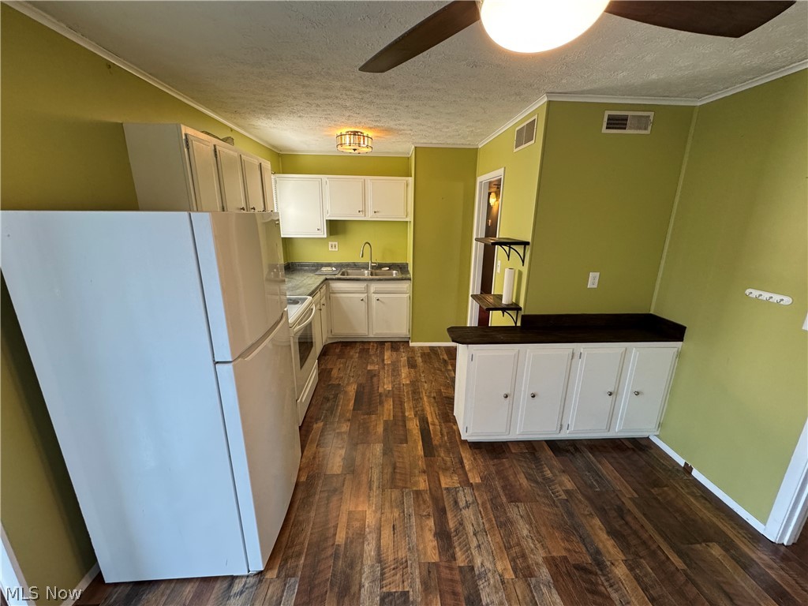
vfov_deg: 85.7
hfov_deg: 102.1
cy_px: 303
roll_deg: -0.9
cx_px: 404
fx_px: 327
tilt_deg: -16.3
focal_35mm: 14
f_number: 2.2
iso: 250
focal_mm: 2.22
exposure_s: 1/120
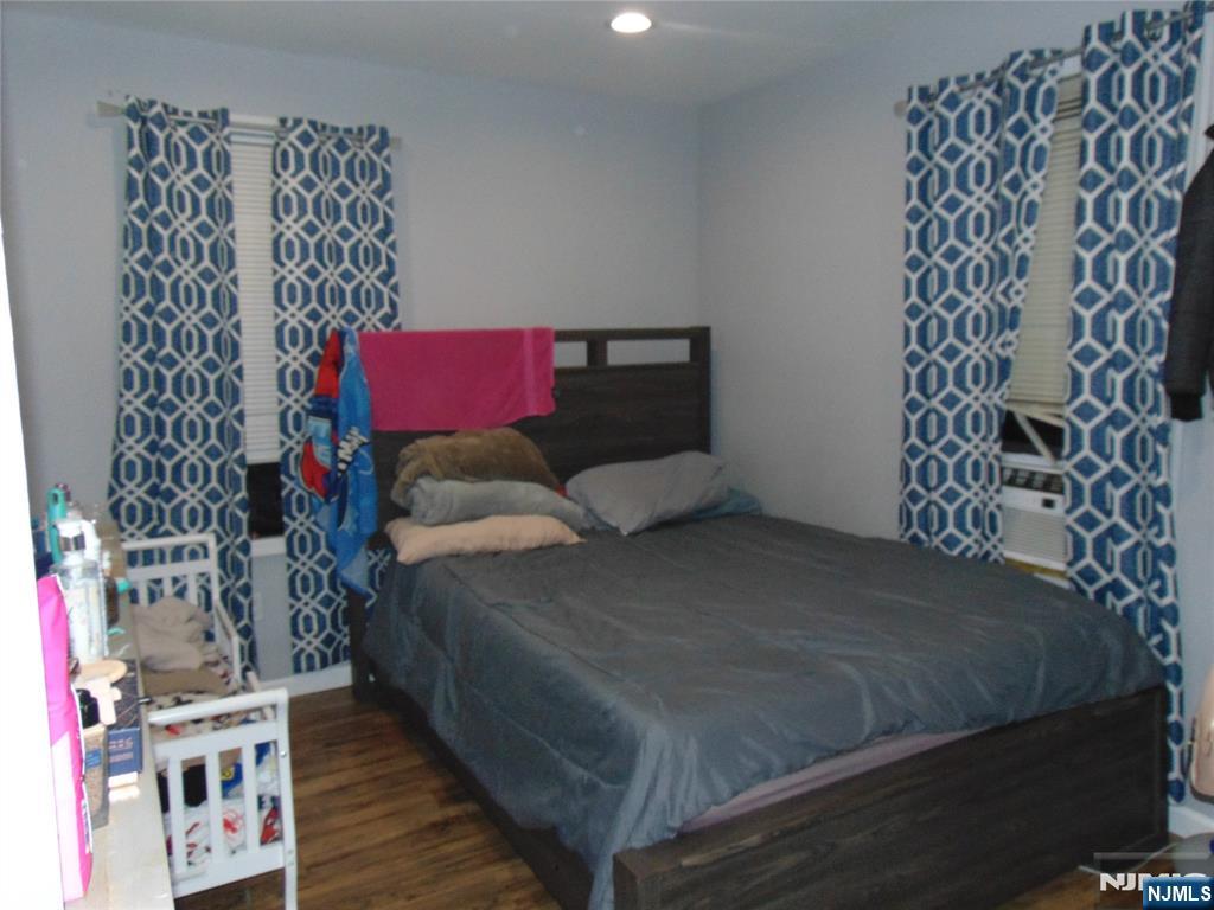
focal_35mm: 25
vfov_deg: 54.9
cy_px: 455
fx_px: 877
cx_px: 607
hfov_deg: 69.4
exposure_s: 1/30
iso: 320
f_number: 7.7
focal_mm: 4.5
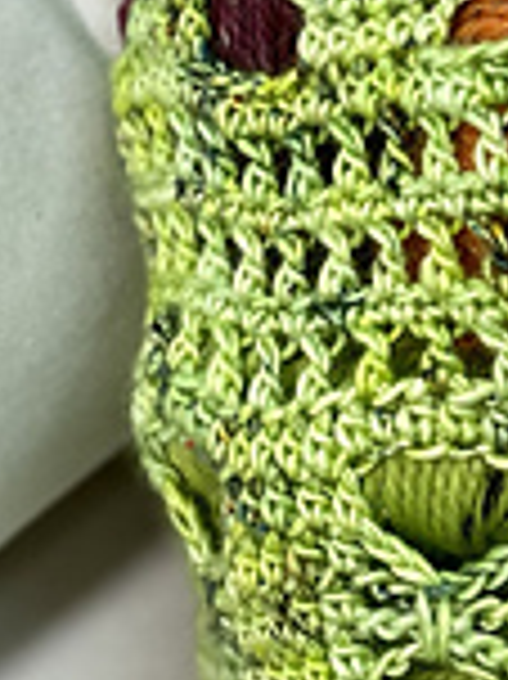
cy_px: 99
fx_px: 2155
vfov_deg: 17.7
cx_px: 935
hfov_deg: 12.2
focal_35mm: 110
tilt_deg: -32.0
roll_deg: +0.7
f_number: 1.8
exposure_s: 1/120
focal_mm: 4.25
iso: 80
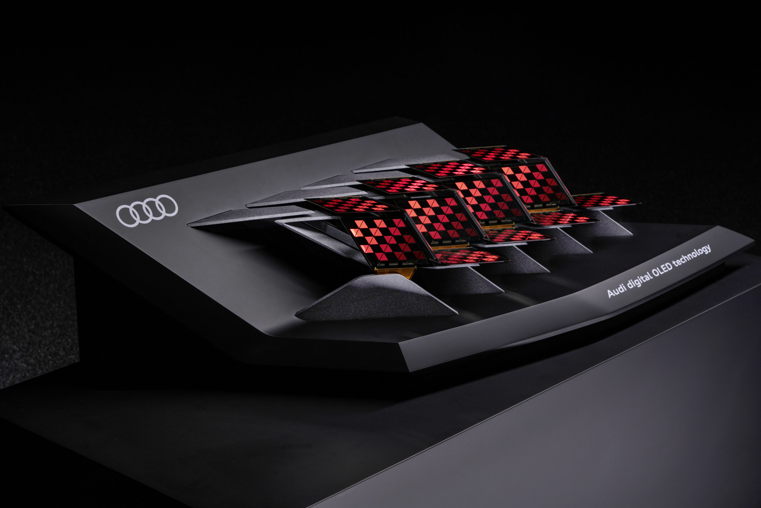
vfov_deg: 17.5
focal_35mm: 78
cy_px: 254
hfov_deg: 26.0
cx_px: 380
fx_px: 1649
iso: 100
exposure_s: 1/2.5
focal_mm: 78
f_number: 11
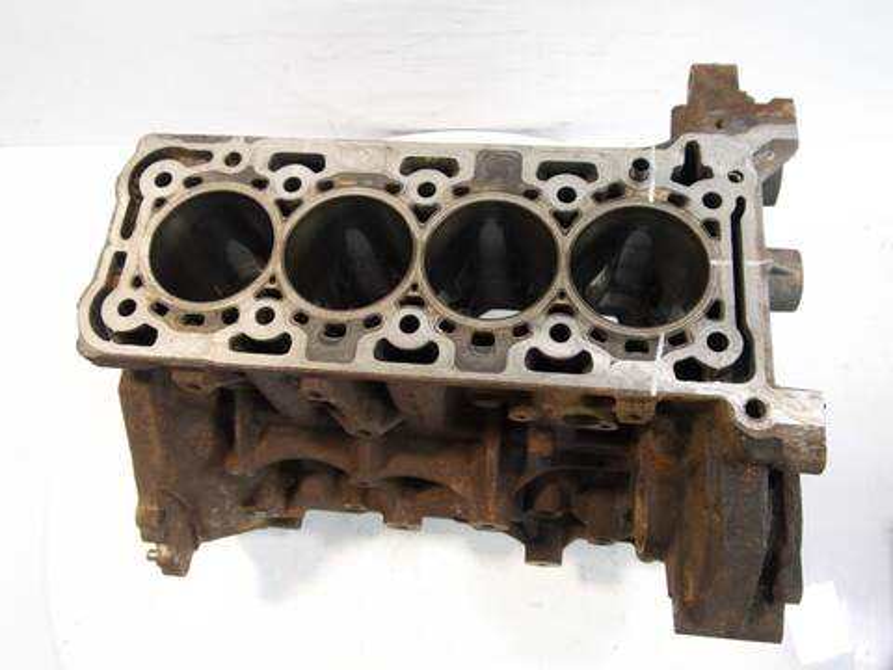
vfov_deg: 46.8
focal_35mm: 30
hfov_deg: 60.0
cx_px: 446
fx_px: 774
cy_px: 335
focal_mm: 15
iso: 800
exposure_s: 1/60
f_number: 3.6
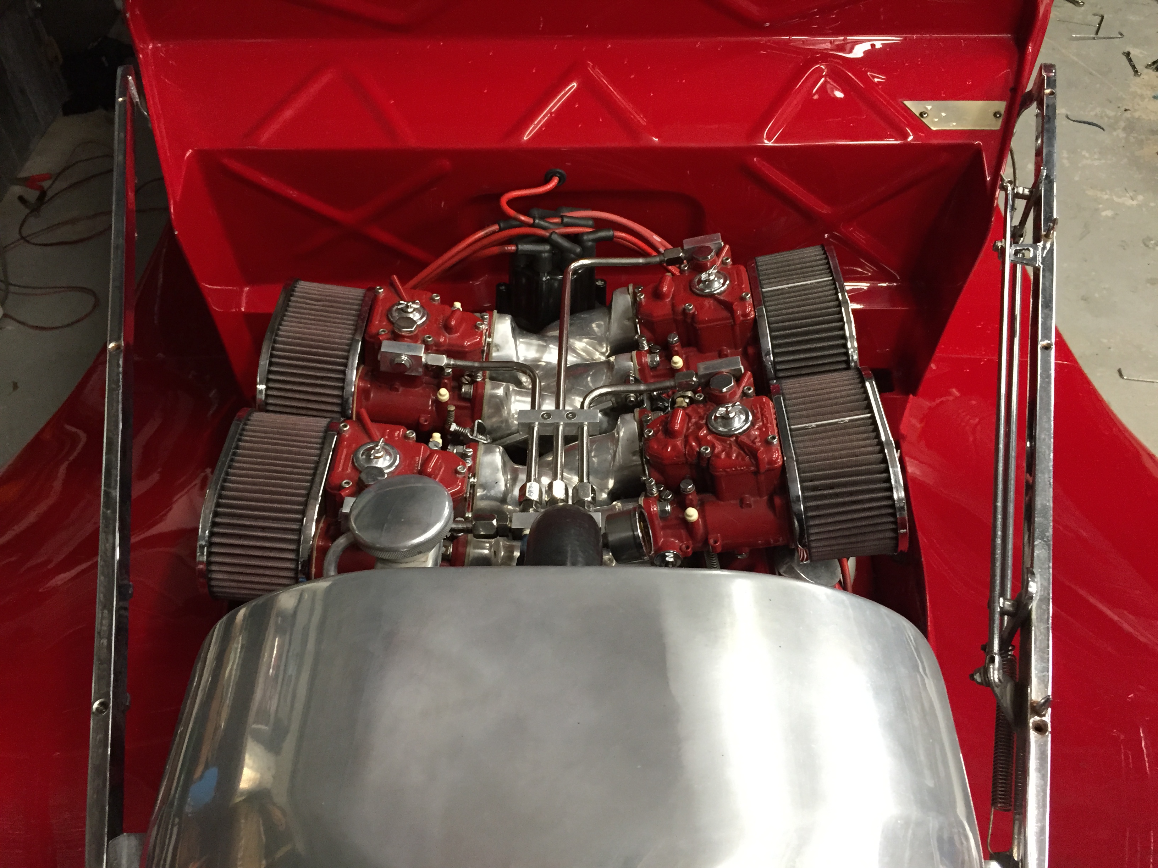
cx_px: 579
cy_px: 434
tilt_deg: -44.7
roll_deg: +2.8
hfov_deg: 61.7
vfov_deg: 48.2
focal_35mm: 29
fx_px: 970
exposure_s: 1/30
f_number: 2.2
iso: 160
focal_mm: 4.15
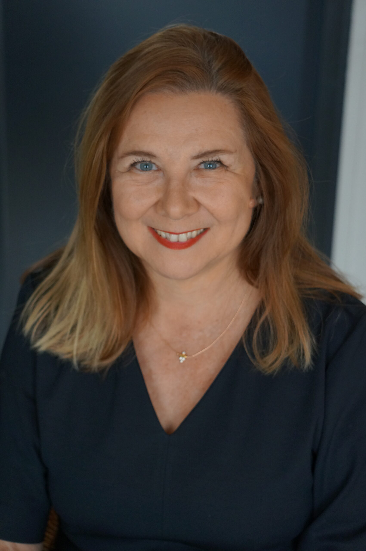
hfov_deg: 16.5
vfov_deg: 24.6
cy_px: 276
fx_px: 1261
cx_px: 183
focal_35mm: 82
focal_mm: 55
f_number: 4.5
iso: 800
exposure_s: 1/160
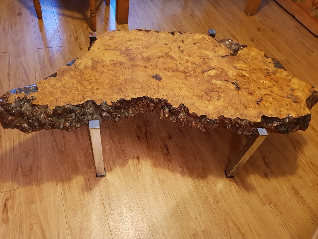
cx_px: 159
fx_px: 239
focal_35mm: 26
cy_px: 120
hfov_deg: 67.3
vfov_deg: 53.1
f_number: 1.7
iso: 200
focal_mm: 4.2
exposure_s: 1/10
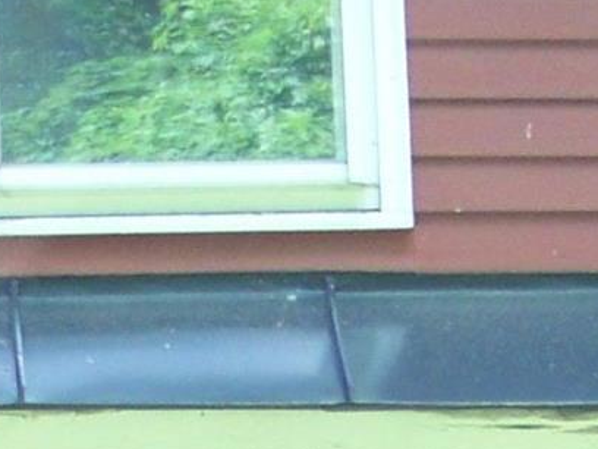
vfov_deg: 5.4
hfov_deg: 7.3
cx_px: 191
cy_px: 904
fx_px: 4682
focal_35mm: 271
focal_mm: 5.85
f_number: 2.8
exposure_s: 1/80
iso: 69
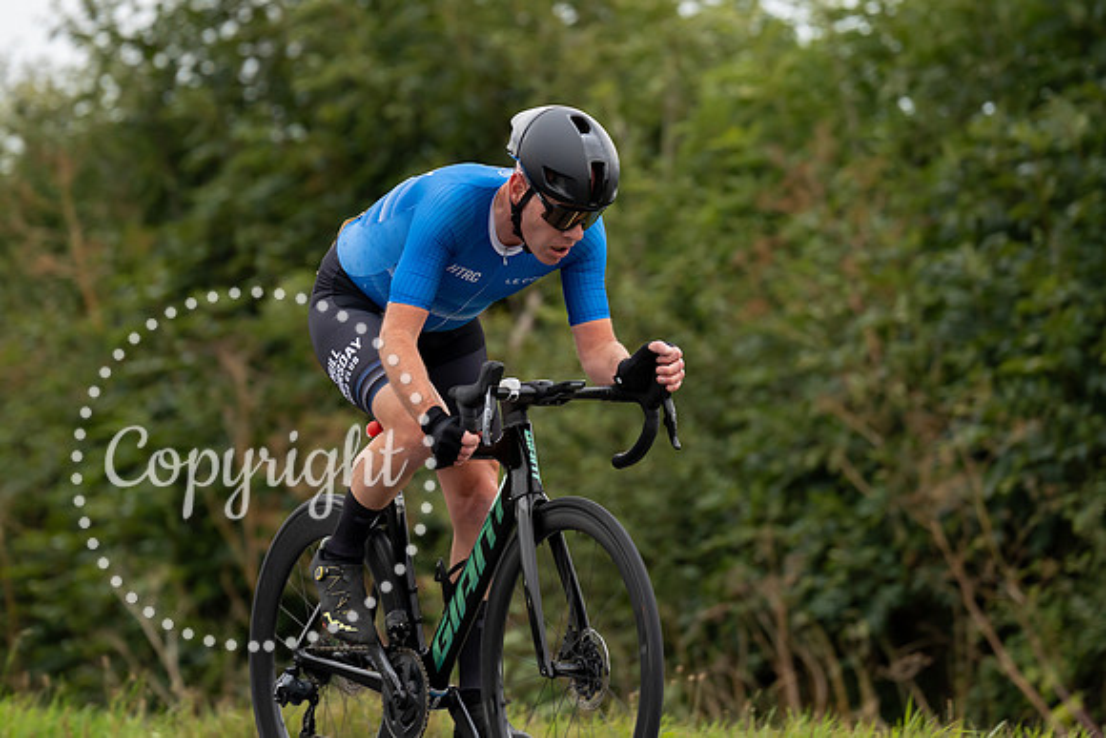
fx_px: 8306
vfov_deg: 5.1
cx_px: 568
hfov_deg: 7.6
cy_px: 207
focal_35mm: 270
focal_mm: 188
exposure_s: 1/800
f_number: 3.2
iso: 800
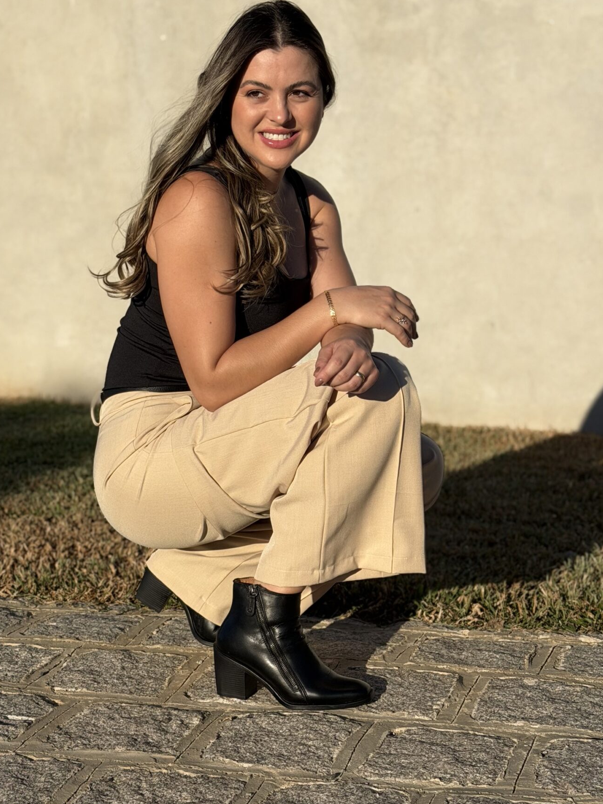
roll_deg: -0.1
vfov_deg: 27.4
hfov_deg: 20.7
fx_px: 1649
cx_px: 294
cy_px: 397
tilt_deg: -4.1
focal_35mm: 71
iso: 64
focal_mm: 6.76
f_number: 1.78
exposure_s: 1/6024
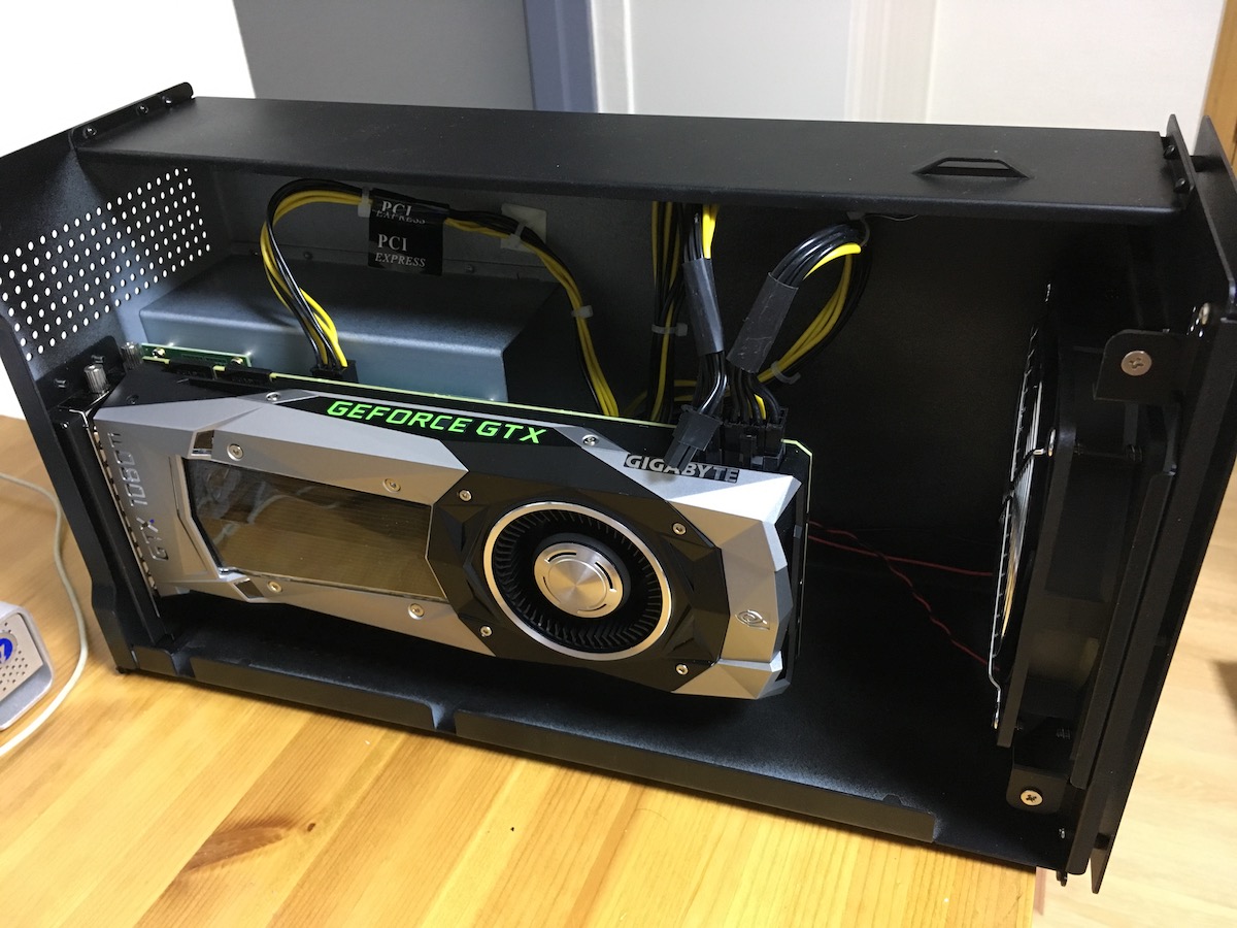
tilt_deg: -33.6
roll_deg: +4.6
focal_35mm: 29
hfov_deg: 61.7
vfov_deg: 48.2
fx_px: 1036
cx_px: 618
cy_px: 464
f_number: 2.2
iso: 200
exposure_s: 1/17
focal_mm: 4.15
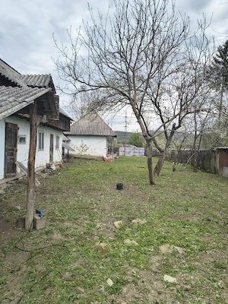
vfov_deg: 71.6
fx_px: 211
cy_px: 152
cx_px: 114
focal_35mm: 24
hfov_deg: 56.8
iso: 101
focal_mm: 5.56
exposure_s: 1/1667
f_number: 1.8
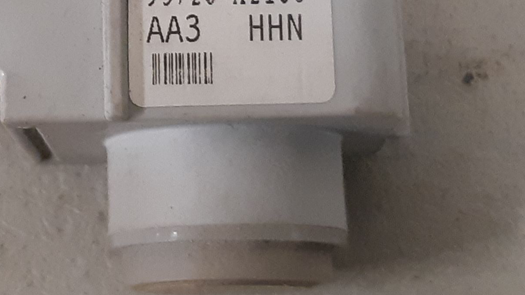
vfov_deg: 24.1
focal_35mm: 48
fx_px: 668
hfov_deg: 40.8
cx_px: 94
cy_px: 20
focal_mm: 3.93
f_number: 1.7
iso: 250
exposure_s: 1/50
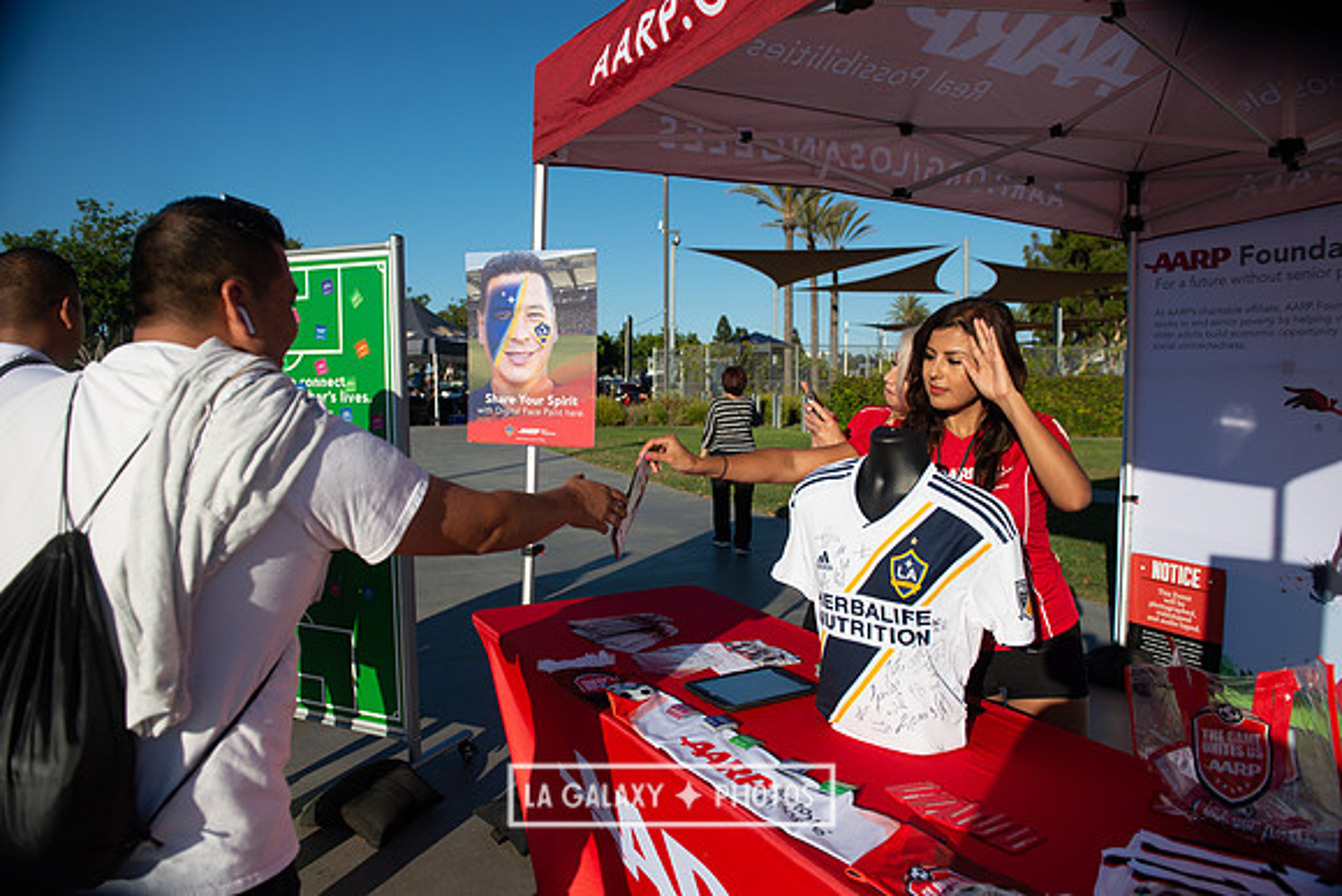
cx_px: 671
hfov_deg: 73.7
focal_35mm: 24
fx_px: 895
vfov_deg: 53.2
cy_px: 448
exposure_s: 1/3200
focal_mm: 24
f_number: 4
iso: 200
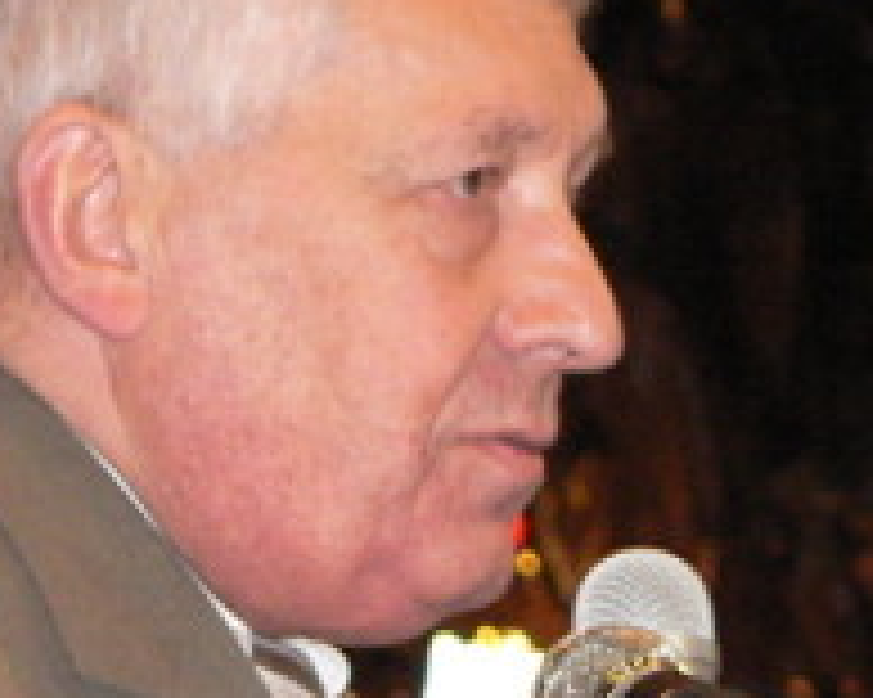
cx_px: 342
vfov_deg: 3.6
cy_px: 502
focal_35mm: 431
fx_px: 11130
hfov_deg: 4.5
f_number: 3.3
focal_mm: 28.6
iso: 400
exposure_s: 1/30
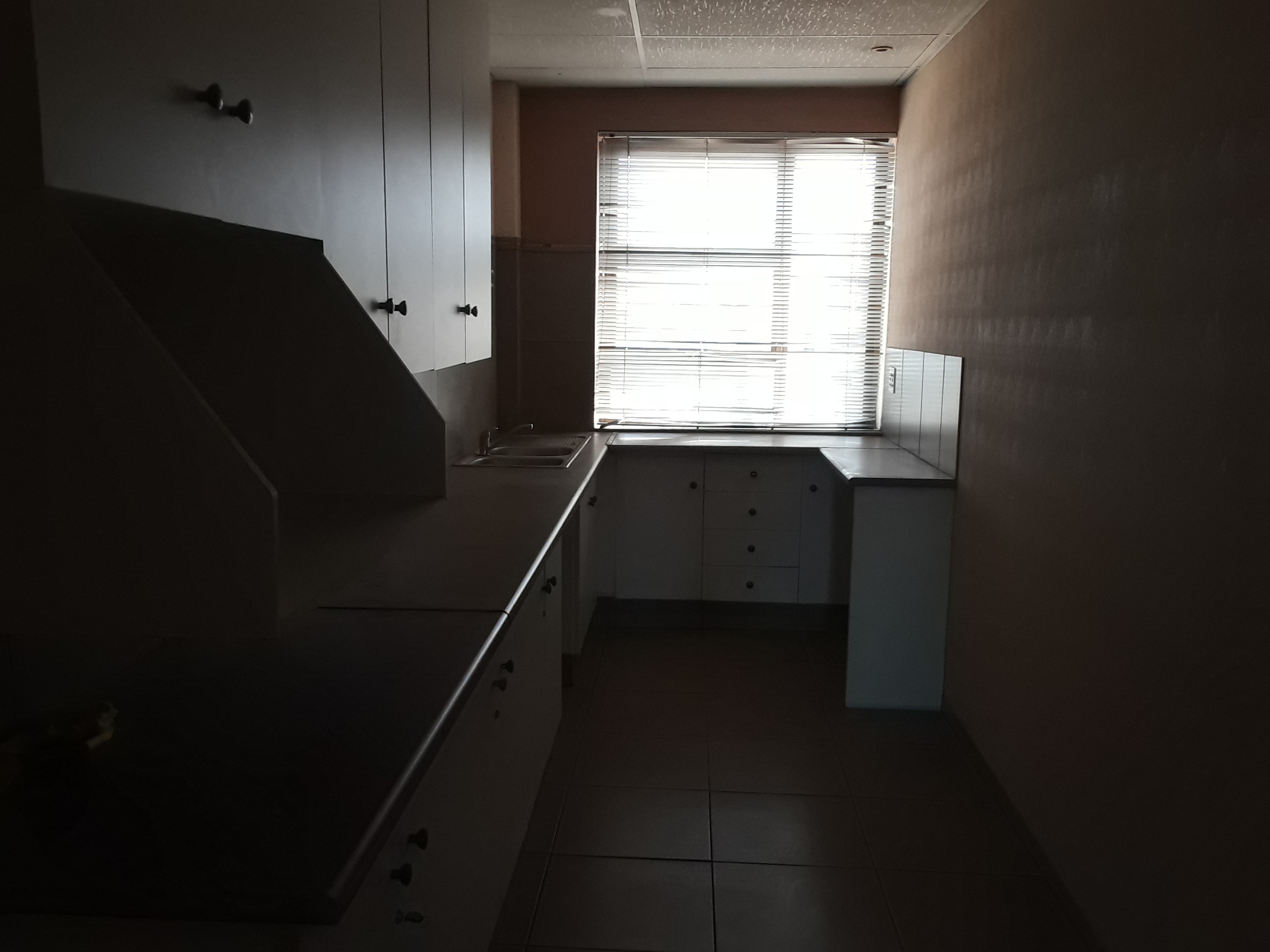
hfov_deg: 60.0
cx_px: 635
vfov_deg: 46.8
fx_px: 1101
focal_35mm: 30
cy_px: 476
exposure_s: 1/50
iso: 64
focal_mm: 2.2
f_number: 1.9
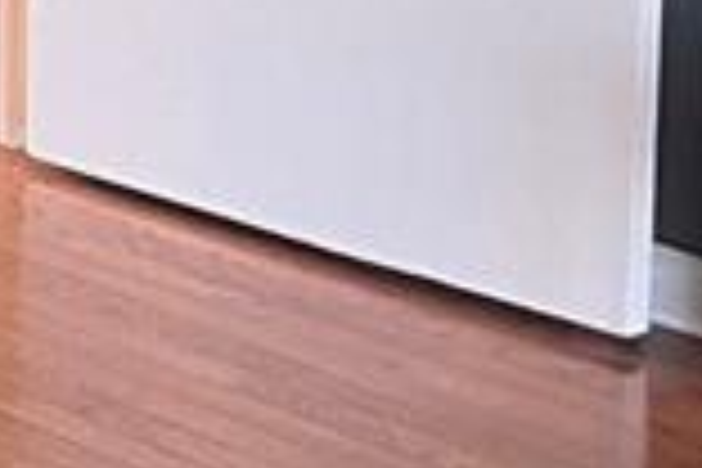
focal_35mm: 208
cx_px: -770
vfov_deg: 6.4
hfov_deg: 9.2
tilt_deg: -7.1
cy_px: -567
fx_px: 4056
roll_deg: +0.6
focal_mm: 5.1
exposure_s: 1/60
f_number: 1.6
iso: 320
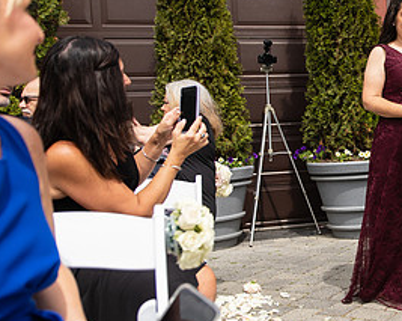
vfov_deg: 30.8
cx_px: 390
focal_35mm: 49
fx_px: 582
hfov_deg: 35.0
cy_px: 150
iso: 125
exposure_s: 1/1600
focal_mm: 24
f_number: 2.8
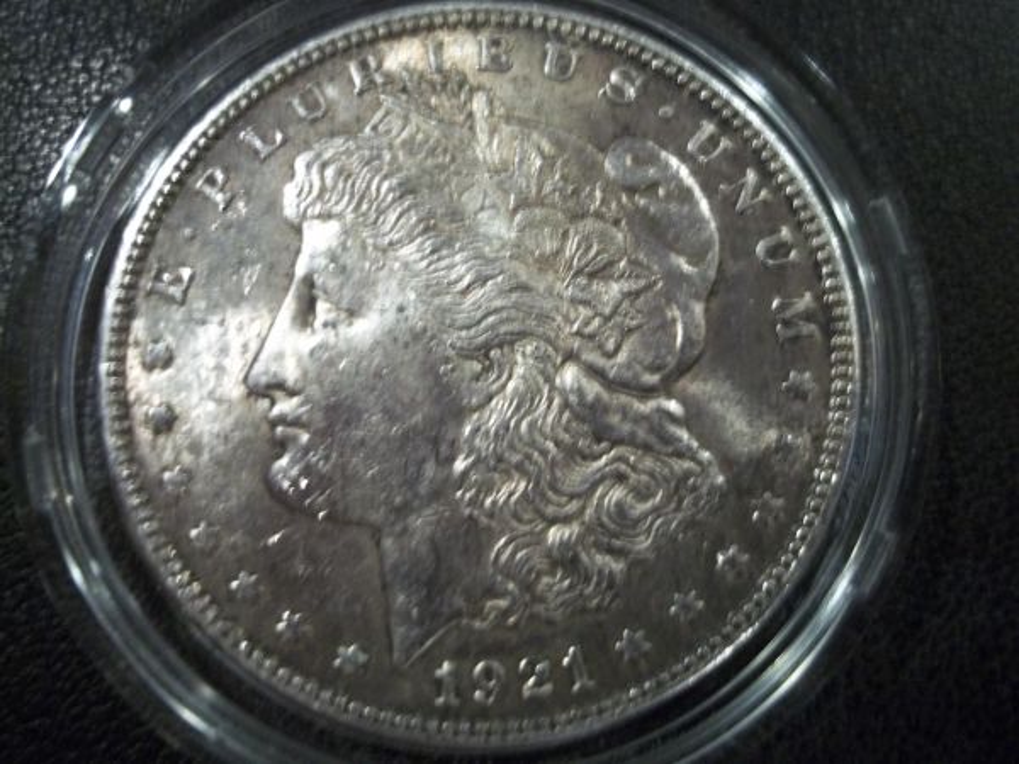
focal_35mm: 36
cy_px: 382
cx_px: 510
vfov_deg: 39.7
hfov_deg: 51.4
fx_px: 1060
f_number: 3.1
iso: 160
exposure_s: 1/10
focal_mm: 6.5
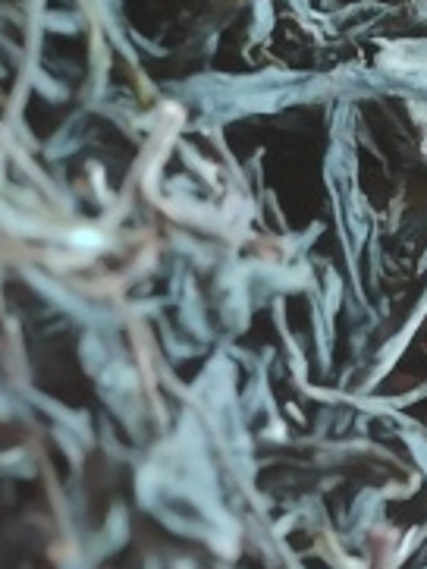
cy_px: 599
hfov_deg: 9.7
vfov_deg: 12.7
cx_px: 60
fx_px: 2513
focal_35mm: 153
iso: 169
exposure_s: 1/100
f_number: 1.8
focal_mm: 4.25
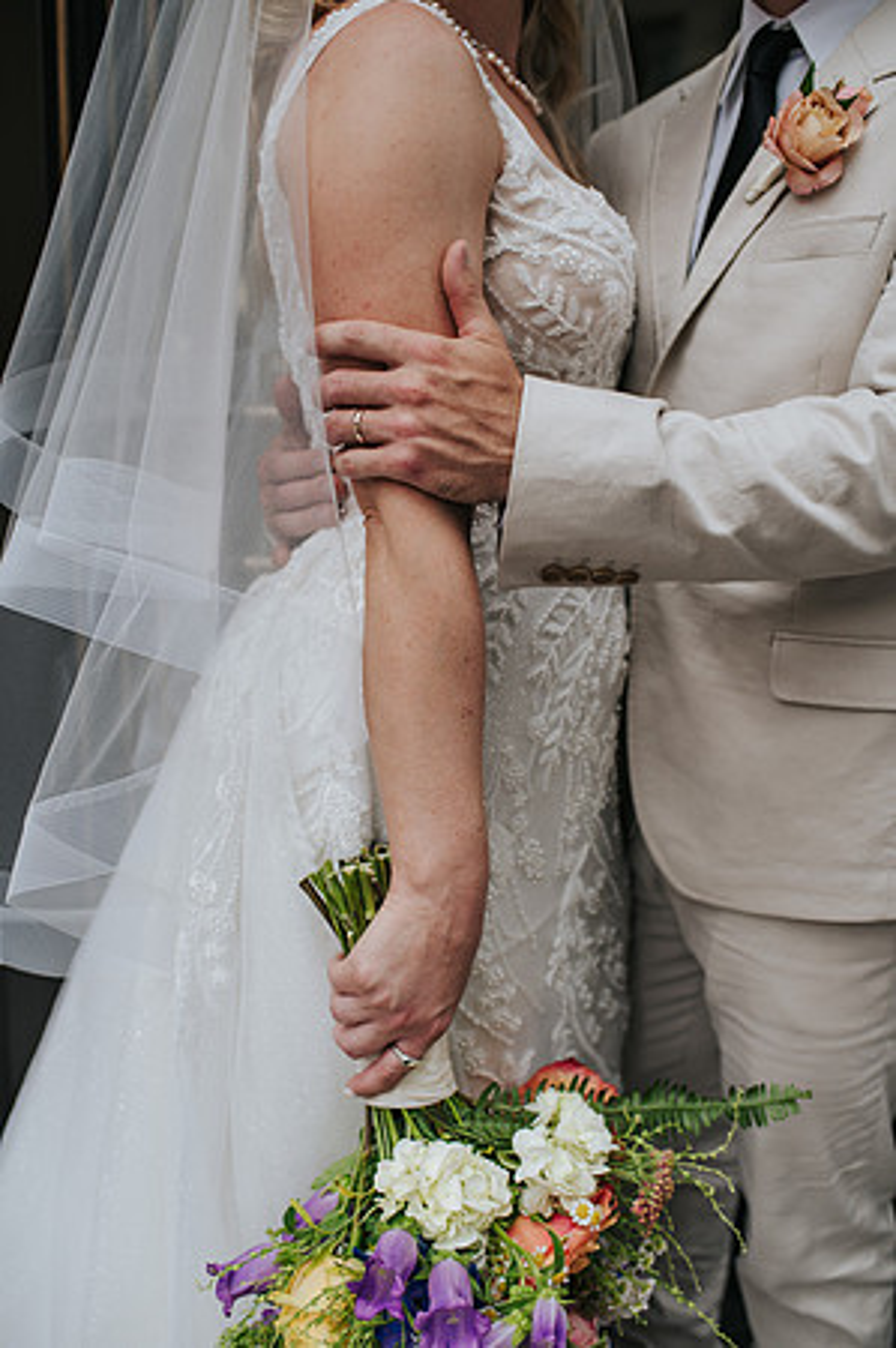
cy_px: 674
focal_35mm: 35
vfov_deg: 54.5
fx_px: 1310
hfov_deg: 37.8
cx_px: 448
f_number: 3.2
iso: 500
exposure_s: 1/320
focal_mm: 35
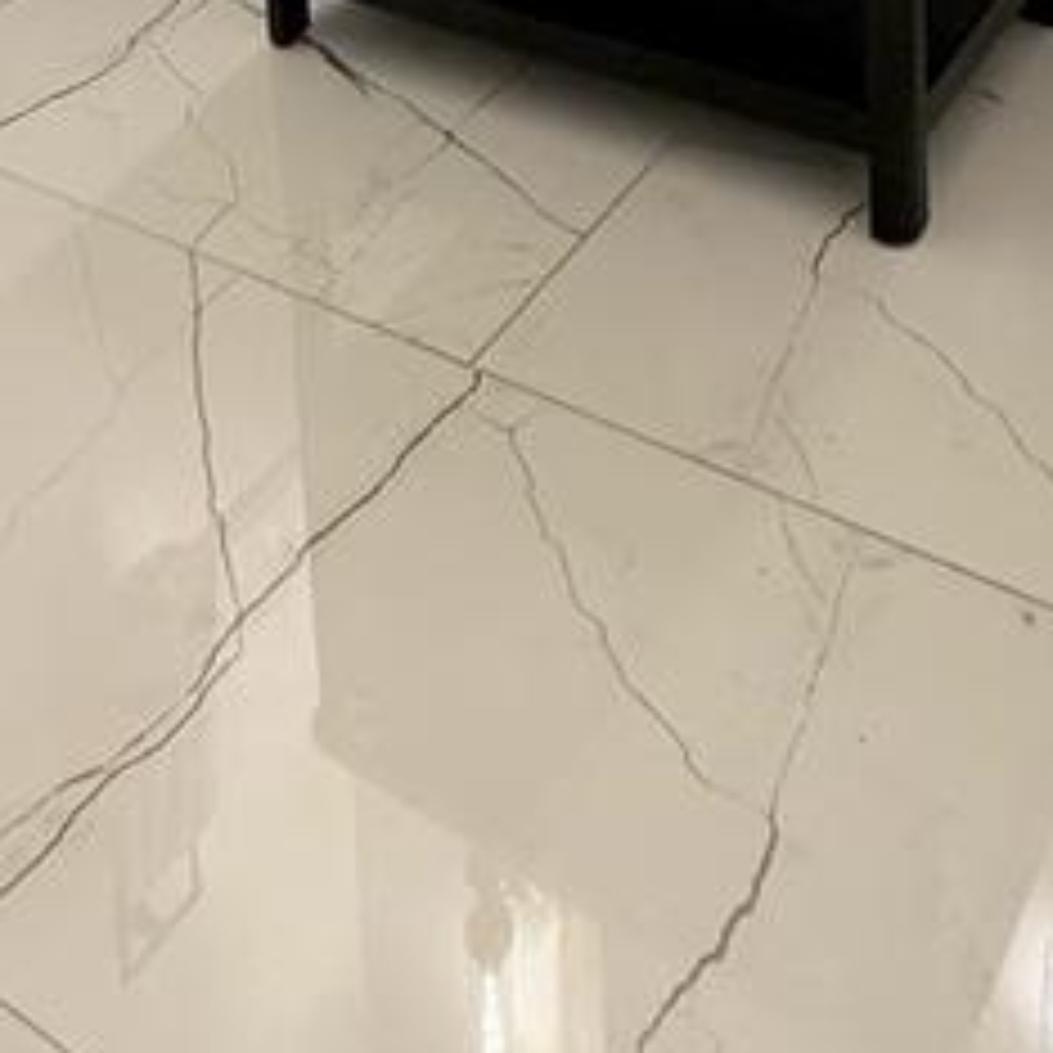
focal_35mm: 57
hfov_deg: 29.9
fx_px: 1962
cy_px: -680
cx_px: 378
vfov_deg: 22.3
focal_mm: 2.22
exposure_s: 1/120
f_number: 2.2
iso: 160
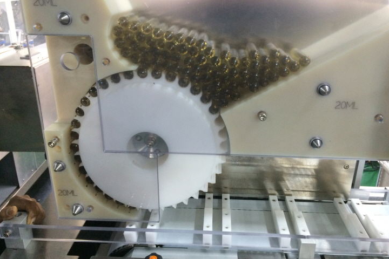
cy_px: 120
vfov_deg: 42.3
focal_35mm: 31
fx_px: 335
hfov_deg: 60.3
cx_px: 199
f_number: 2.2
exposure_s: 1/30
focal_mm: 4.15
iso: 200
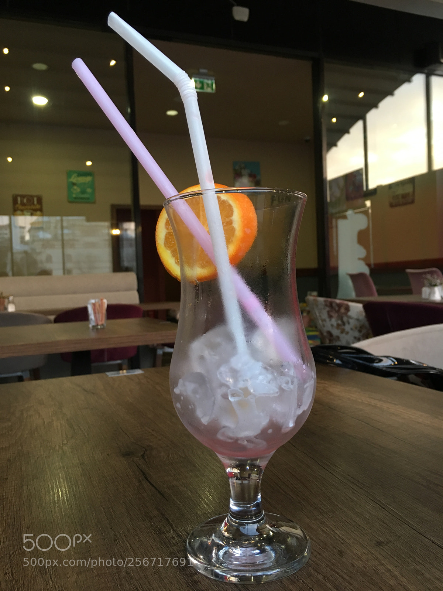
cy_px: 296
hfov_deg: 48.2
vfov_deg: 61.7
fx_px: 495
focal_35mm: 29
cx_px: 222
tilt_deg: -1.6
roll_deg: +2.2
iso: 125
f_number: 2.2
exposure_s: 1/33
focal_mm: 4.15
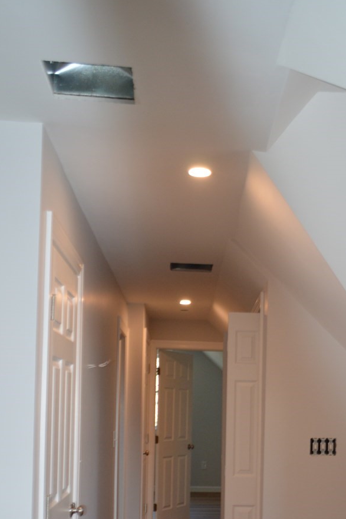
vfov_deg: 40.3
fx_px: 678
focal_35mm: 47
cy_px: 412
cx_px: 250
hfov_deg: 28.3
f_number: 4
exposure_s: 1/100
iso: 400
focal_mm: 18
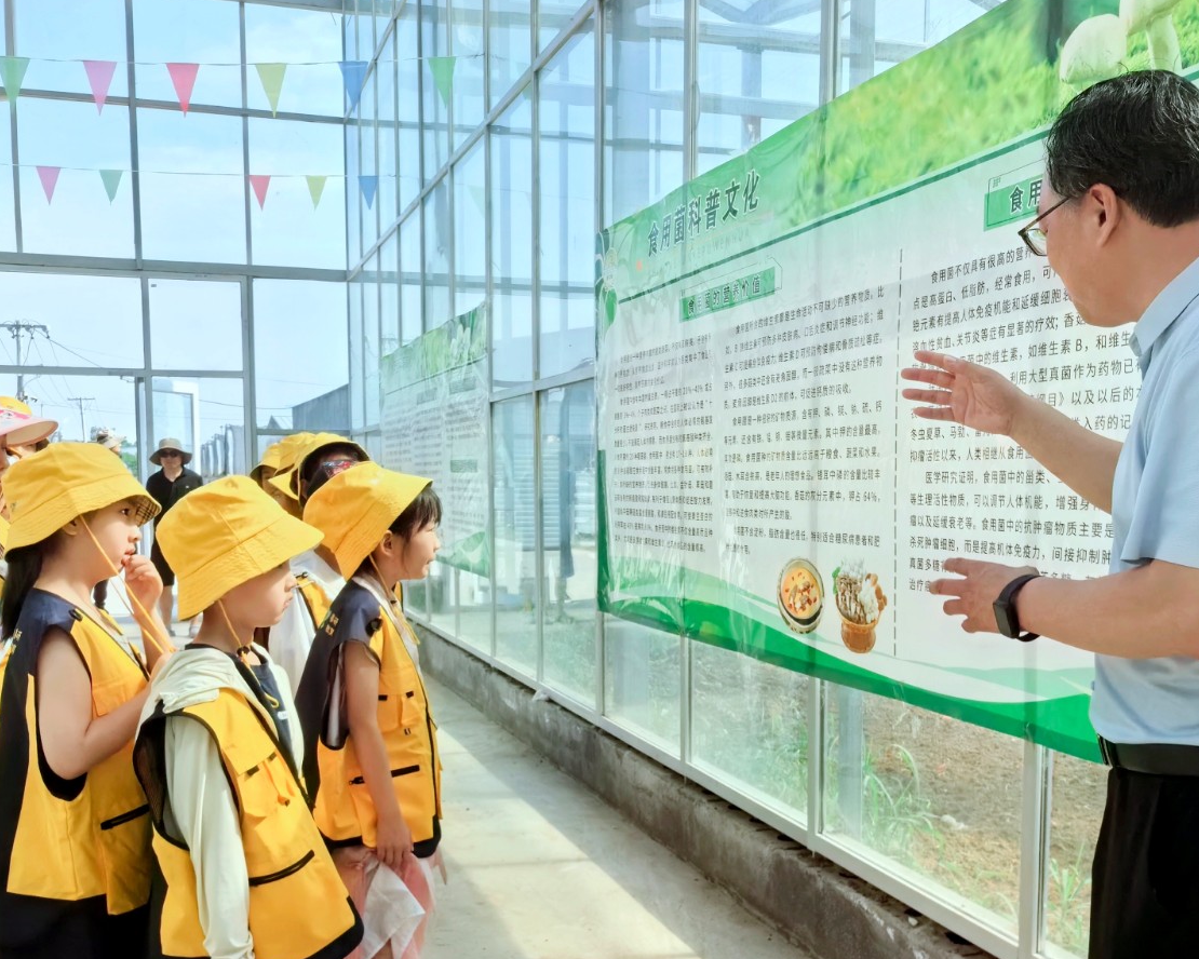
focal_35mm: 38
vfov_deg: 38.8
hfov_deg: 47.9
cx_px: 619
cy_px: 616
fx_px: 1348
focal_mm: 5.75
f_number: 4
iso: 160
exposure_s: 1/1001
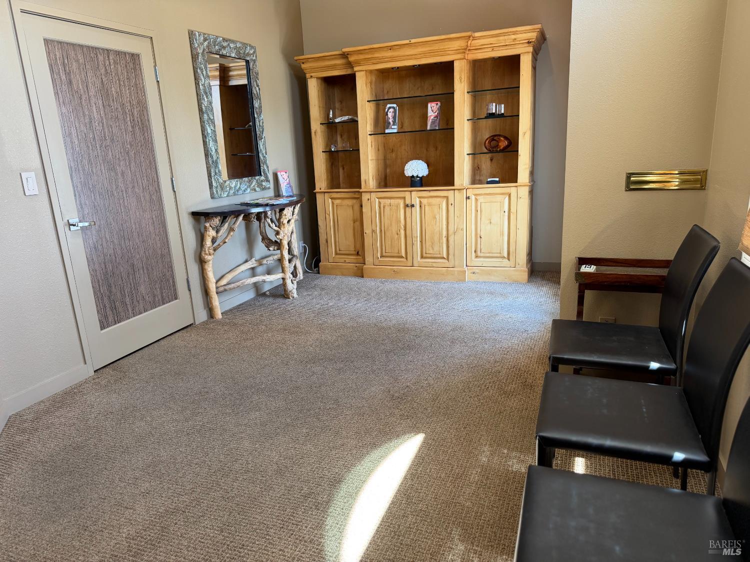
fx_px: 520
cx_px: 375
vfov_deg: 56.8
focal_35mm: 24
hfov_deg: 71.6
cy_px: 281
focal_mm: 6.76
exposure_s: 1/60
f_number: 1.78
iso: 160
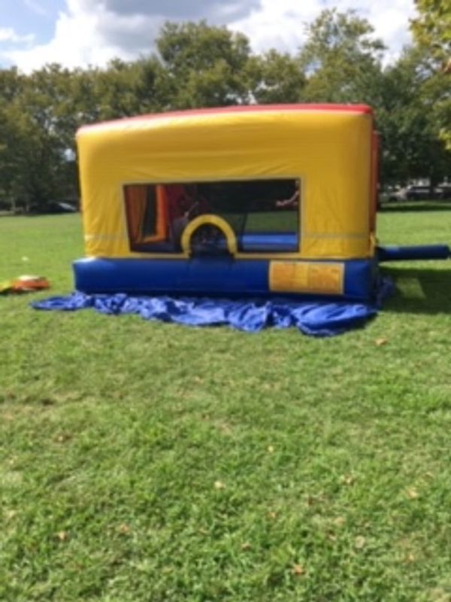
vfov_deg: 61.7
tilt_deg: -6.0
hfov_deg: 48.2
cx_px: 226
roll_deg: +4.3
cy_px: 301
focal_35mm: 29
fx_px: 504
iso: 25
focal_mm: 4.15
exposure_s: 1/1166
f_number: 2.2
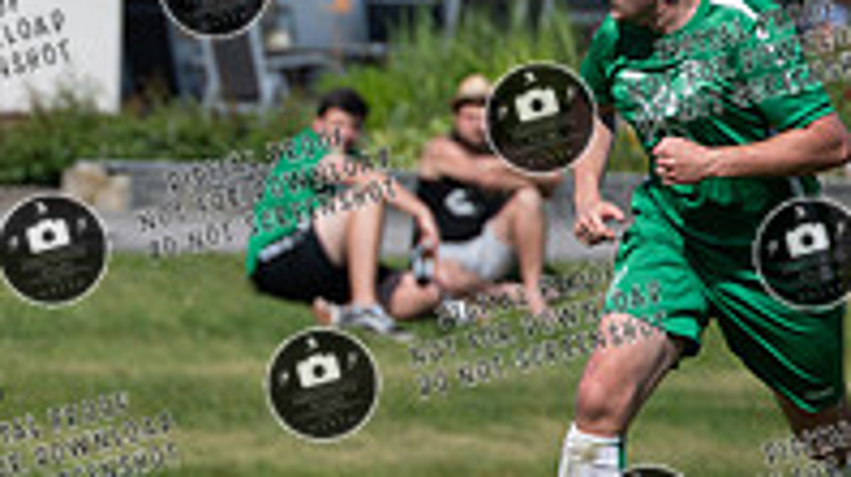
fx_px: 17902
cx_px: -483
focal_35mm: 794
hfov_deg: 2.7
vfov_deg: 1.5
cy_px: 217
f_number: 3.5
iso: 100
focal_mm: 200
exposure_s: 1/1600
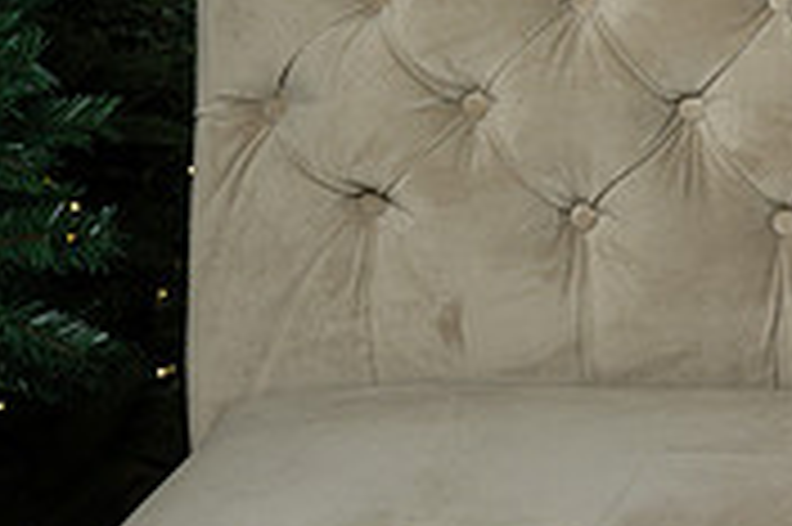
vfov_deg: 8.1
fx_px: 3692
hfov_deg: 11.7
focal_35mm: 168
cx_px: 1179
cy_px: -11
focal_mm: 51
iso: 400
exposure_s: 1/60
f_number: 7.1
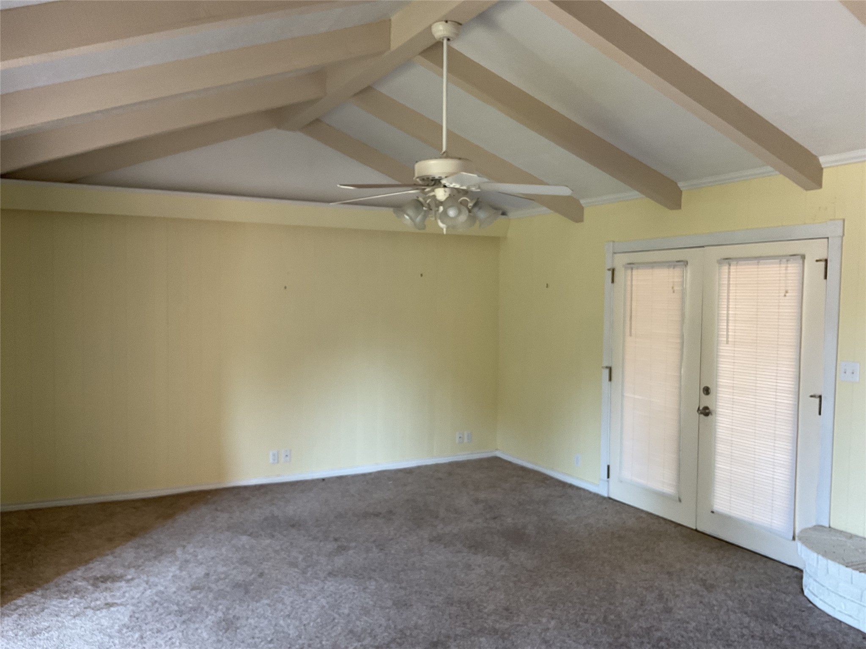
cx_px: 433
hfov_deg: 61.7
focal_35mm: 29
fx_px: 726
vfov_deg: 48.2
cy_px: 324
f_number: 1.8
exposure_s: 1/60
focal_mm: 3
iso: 80
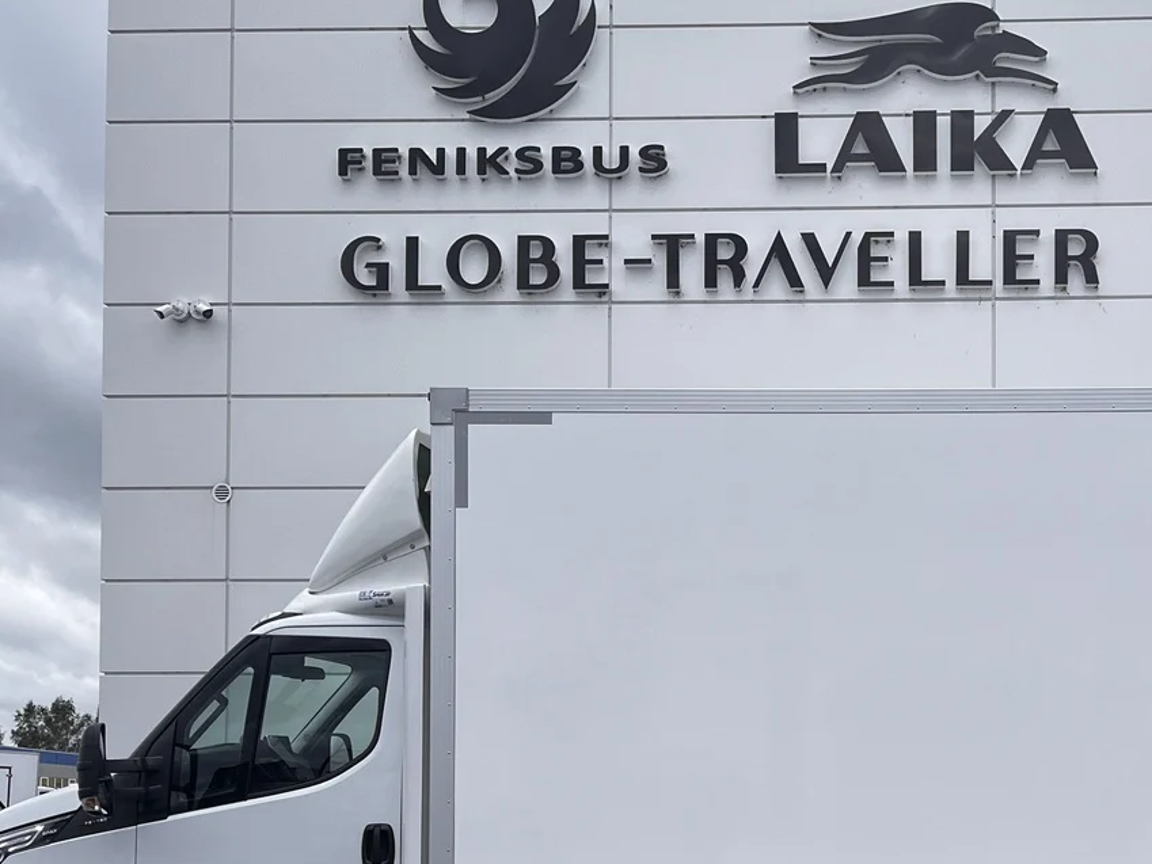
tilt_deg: +2.5
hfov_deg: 38.0
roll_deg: -0.7
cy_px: 732
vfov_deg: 28.8
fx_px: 1631
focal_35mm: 49
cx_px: 858
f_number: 1.6
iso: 50
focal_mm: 5.1
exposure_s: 1/943
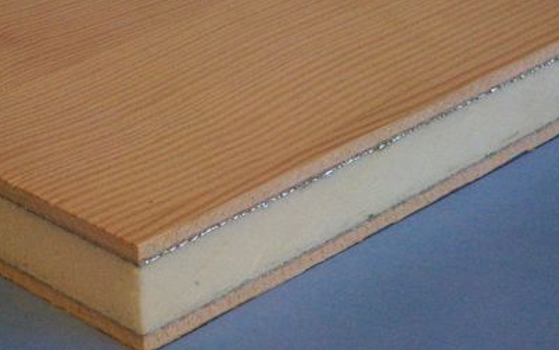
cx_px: 259
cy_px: 141
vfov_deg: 9.2
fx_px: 2164
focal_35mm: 142
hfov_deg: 14.7
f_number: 4.8
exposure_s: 1/257
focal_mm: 18
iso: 515
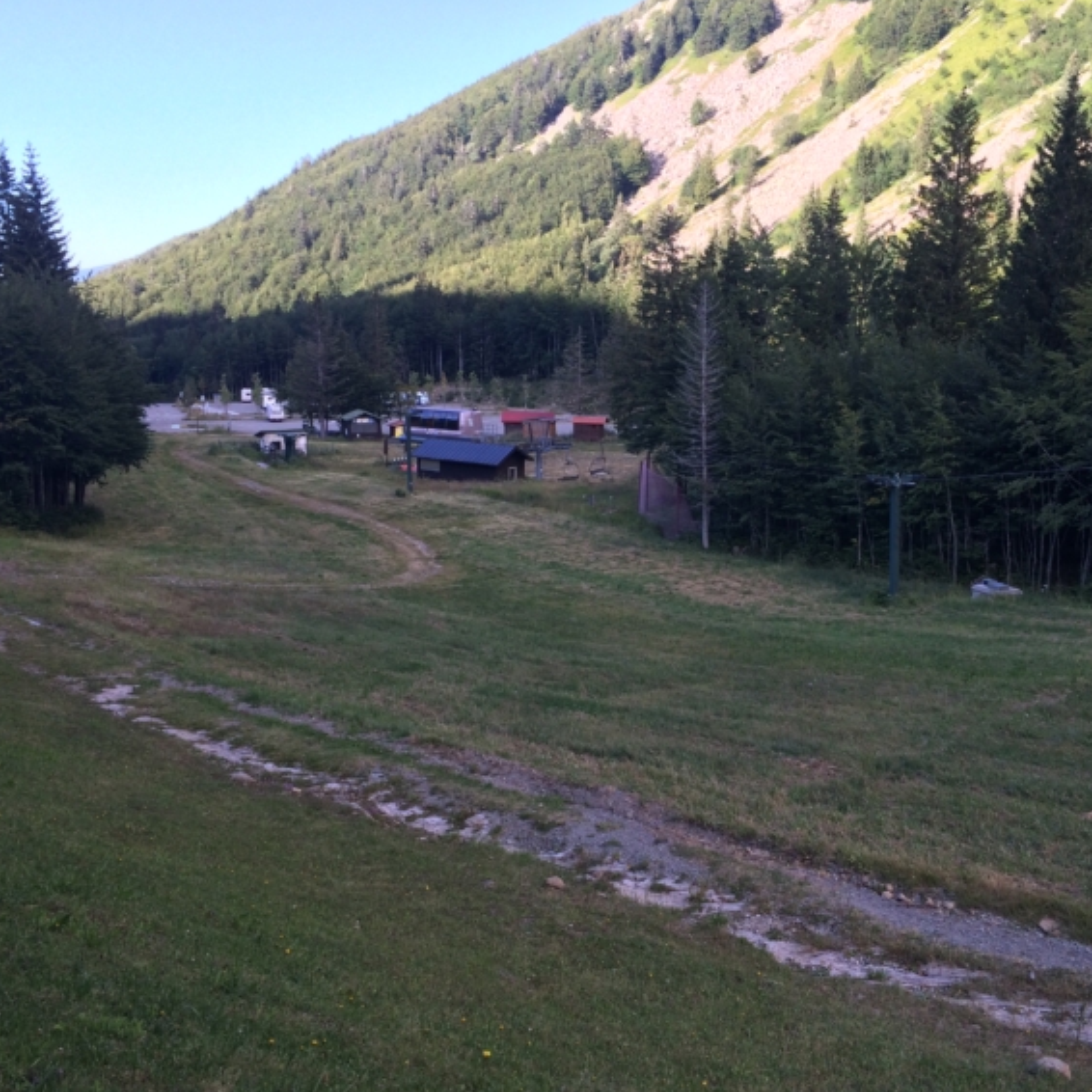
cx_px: 596
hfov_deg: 46.0
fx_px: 1285
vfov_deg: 46.0
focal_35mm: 36
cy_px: 552
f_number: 2.2
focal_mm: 4.12
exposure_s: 1/354
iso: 32
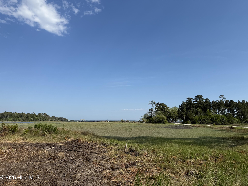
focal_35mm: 24
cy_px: 93
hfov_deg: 71.6
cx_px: 124
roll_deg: -0.9
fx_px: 172
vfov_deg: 56.8
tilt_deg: +9.6
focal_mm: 6.76
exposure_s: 1/6173
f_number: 1.78
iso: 80
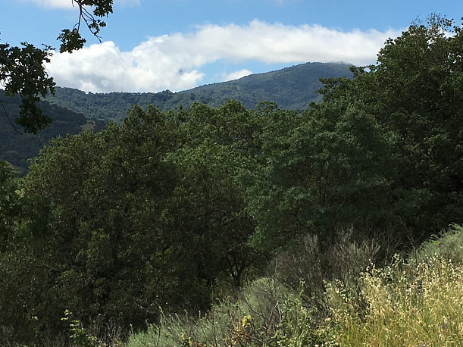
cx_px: 289
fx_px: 1016
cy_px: 138
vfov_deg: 19.4
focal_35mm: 76
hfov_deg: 25.6
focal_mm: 4.15
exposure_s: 1/2262
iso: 25
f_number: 2.2
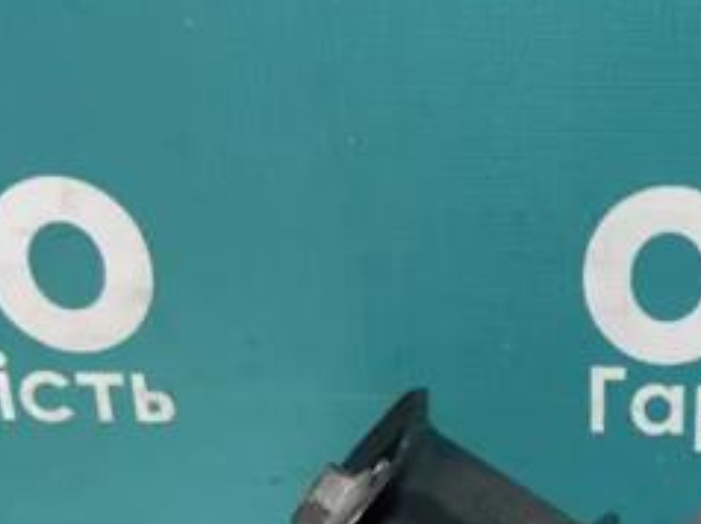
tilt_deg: -25.8
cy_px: 580
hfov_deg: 27.0
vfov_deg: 20.0
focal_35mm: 70
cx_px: 604
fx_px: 1416
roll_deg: +0.5
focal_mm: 4.2
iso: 125
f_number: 1.6
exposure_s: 1/100
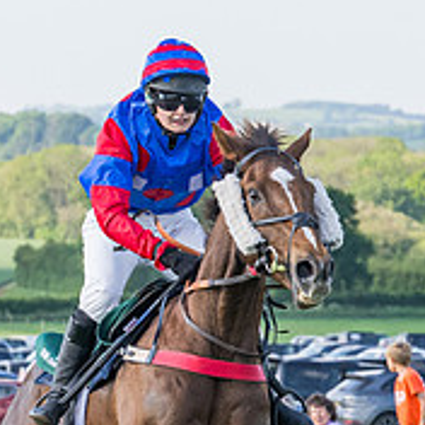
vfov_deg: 4.5
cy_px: 433
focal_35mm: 391
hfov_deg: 4.5
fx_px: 5431
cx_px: 294
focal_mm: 70
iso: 800
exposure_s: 1/3200
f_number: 4
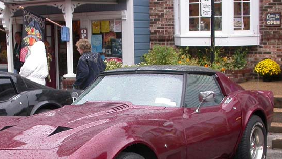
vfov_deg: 15.5
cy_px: 135
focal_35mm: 77
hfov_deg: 27.4
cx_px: 107
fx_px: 576
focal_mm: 7.85
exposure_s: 1/74.9
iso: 100
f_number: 3.3
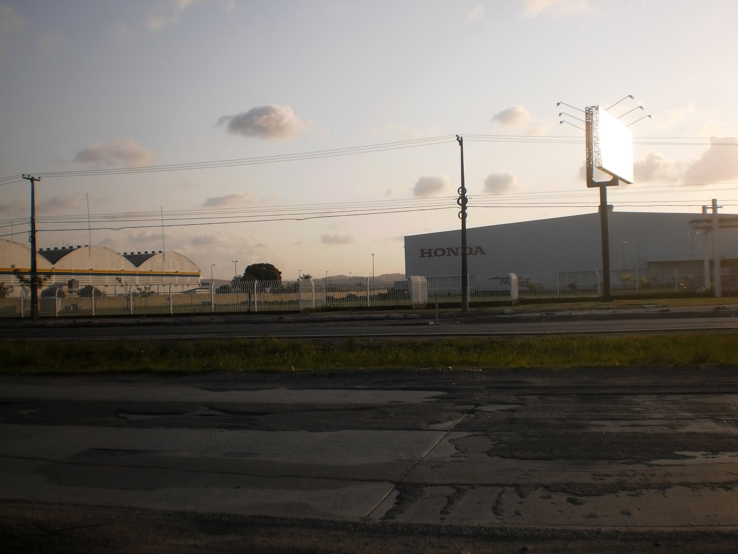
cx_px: 377
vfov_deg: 38.7
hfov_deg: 50.1
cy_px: 280
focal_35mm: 37
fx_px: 789
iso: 100
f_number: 4.6
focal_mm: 6.3
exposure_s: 1/1000
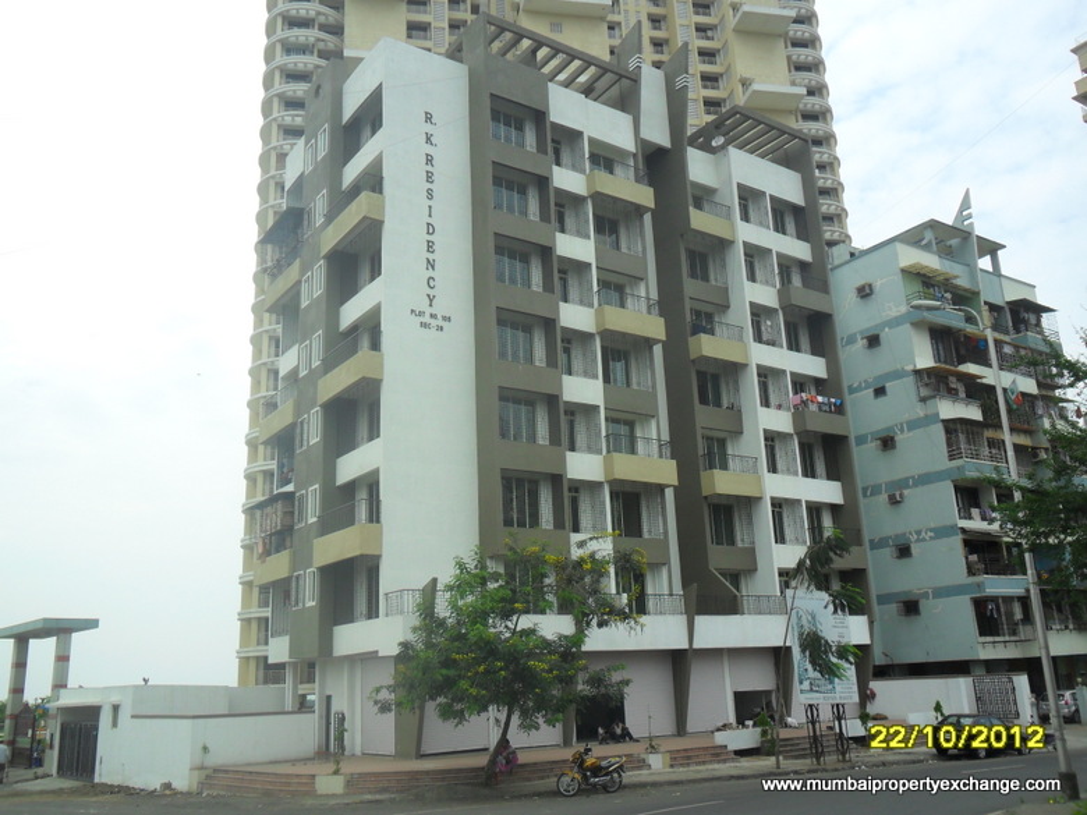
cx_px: 544
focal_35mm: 32
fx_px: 1005
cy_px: 408
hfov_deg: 56.8
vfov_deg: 44.2
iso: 100
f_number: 3.7
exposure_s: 1/1000
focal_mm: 5.7
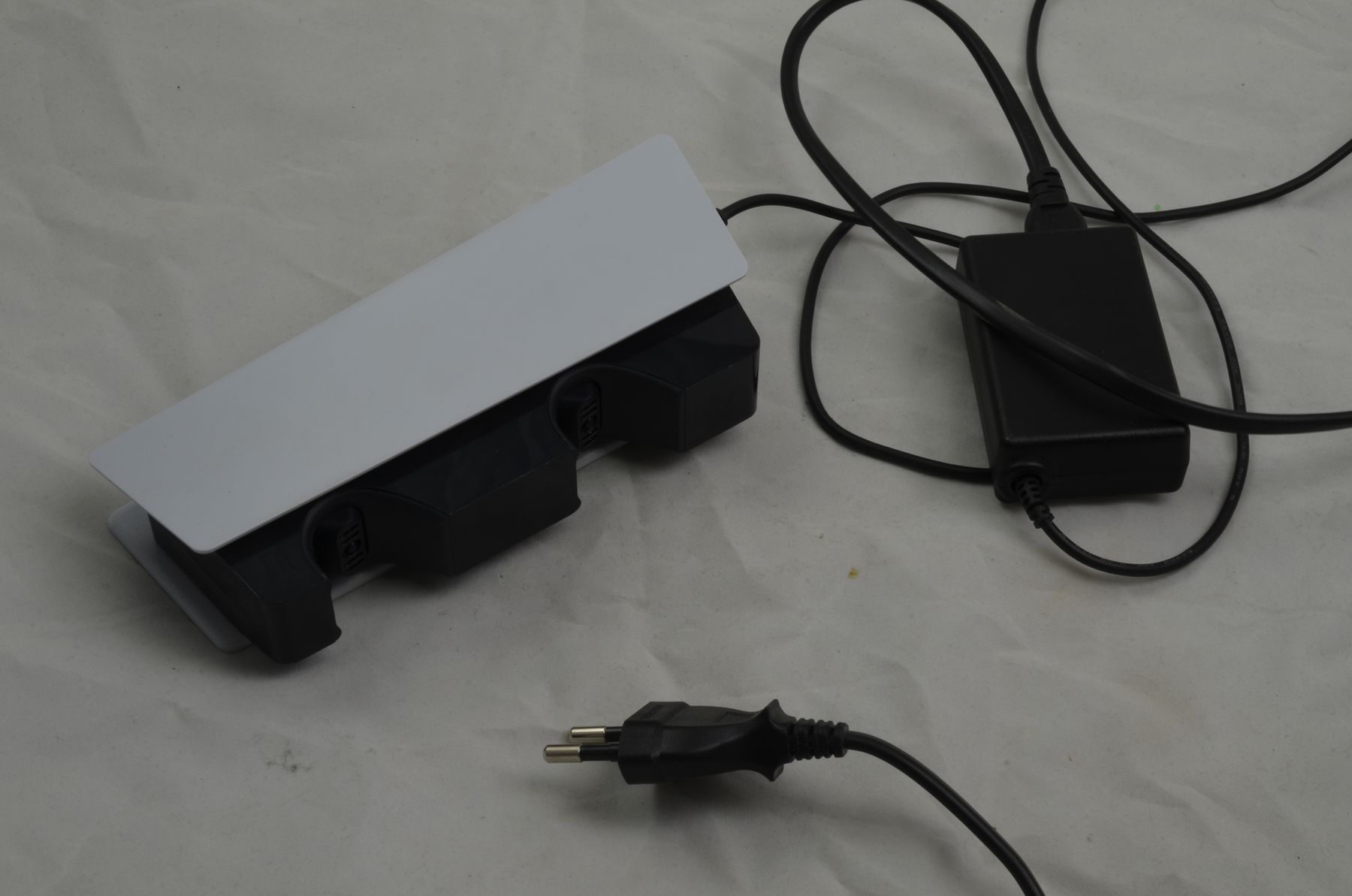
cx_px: 676
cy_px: 448
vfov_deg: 22.5
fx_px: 2249
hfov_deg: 33.5
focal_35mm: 60
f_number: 20
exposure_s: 1/2.5
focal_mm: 40
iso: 100
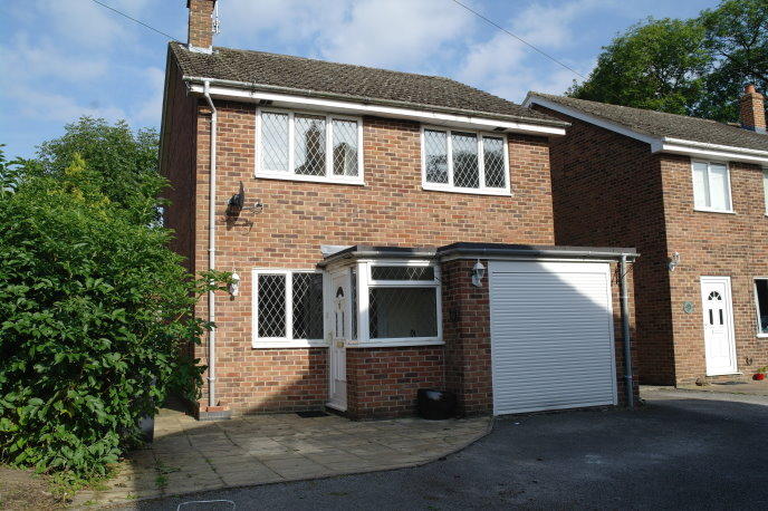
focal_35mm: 29
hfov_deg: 63.7
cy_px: 256
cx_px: 384
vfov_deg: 44.9
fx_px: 618
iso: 100
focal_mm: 19
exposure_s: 1/90
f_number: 10
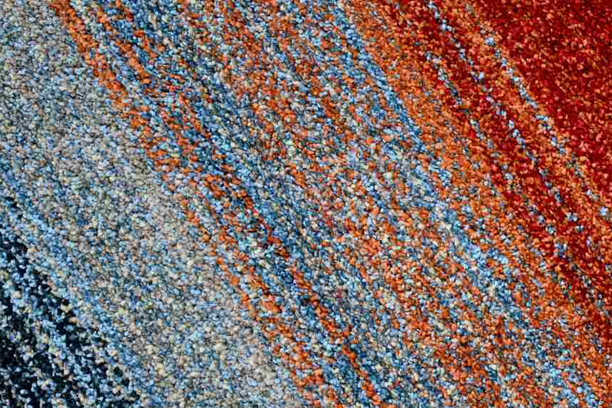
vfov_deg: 17.1
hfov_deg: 25.4
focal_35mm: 79
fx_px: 1343
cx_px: 455
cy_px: 335
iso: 1400
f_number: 4
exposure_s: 1/125
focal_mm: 30
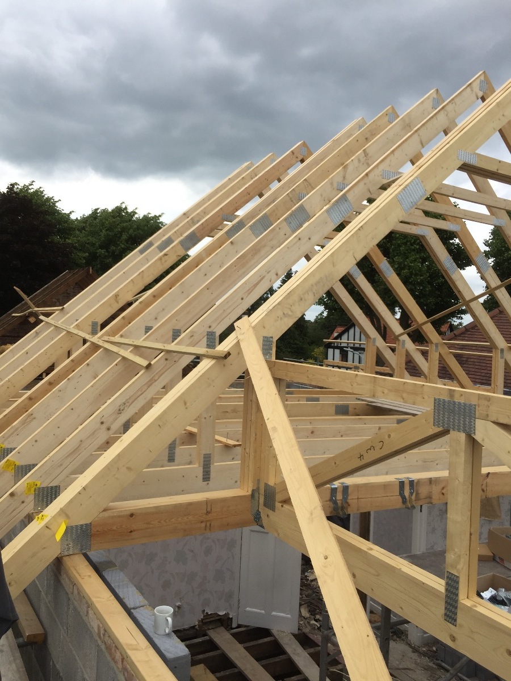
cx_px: 256
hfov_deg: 48.2
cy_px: 340
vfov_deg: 61.7
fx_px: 571
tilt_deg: -0.4
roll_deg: +0.0
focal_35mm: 29
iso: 32
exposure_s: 1/1041
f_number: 2.2
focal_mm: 4.15
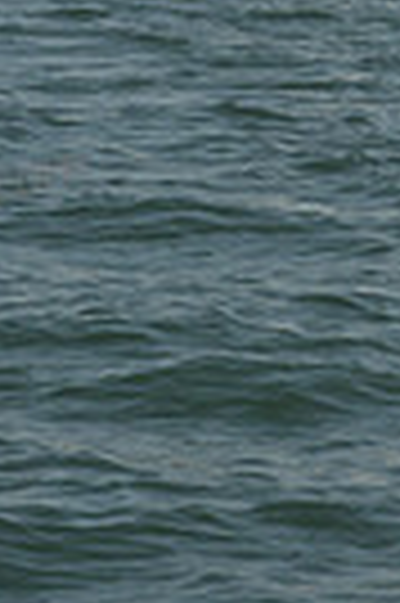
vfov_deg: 5.2
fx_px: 6533
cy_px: -522
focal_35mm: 391
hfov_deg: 3.5
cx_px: 321
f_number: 16
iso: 280
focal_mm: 90
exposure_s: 1/500
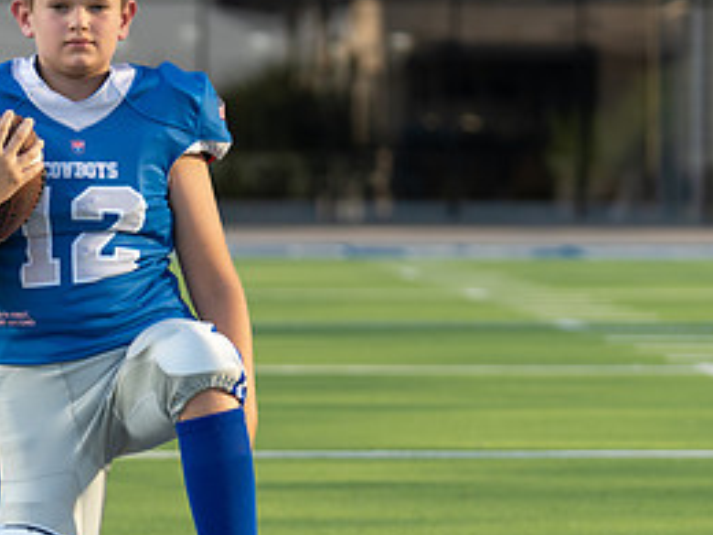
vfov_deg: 7.2
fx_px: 4222
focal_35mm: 205
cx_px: 112
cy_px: 292
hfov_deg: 9.6
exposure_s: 1/640
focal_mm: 89
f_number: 2.8
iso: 100
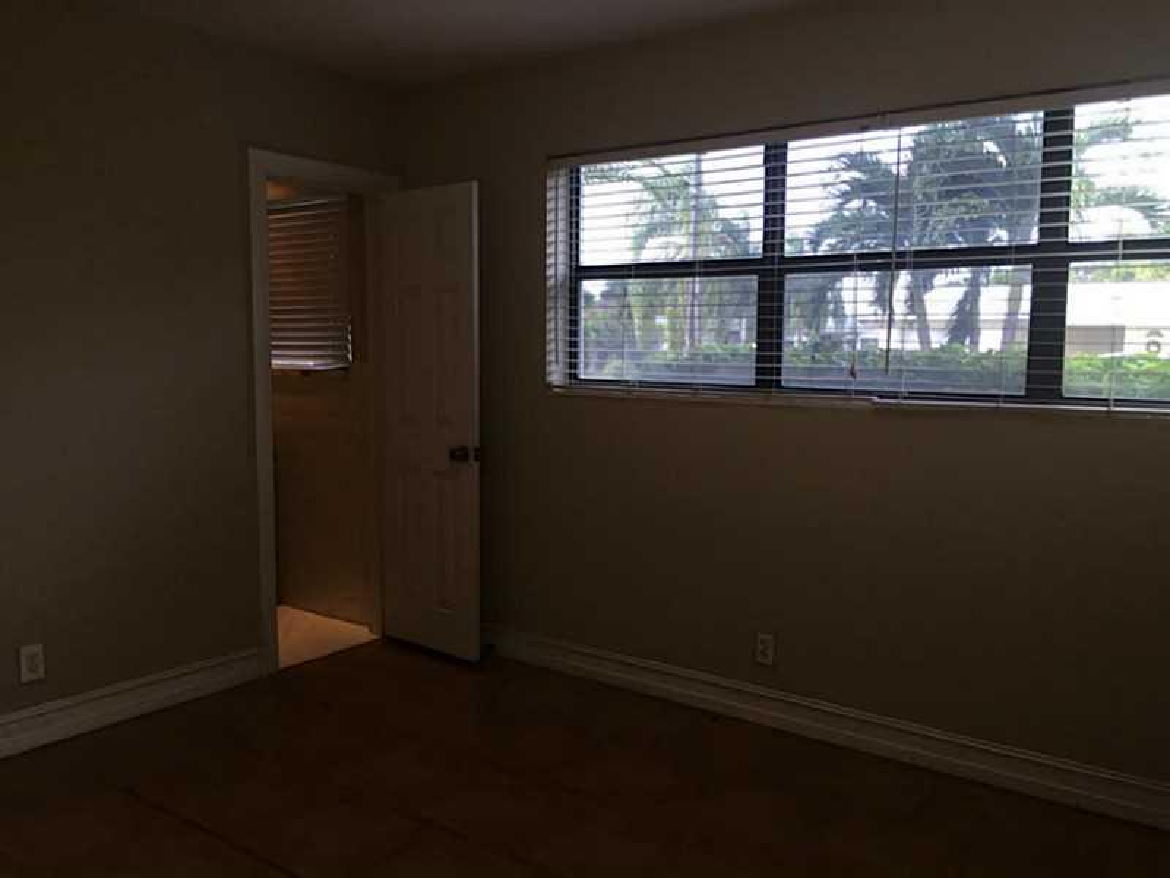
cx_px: 585
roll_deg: -0.5
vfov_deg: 48.2
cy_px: 439
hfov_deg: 61.7
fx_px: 980
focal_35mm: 29
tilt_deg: -4.8
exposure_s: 1/35
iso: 32
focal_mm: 4.15
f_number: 2.2
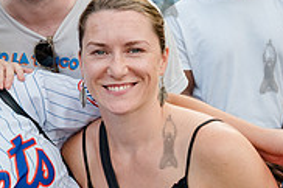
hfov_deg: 20.1
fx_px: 738
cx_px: -69
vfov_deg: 14.5
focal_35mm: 94
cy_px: 74
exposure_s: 1/400
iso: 2000
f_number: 4.5
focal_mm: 24
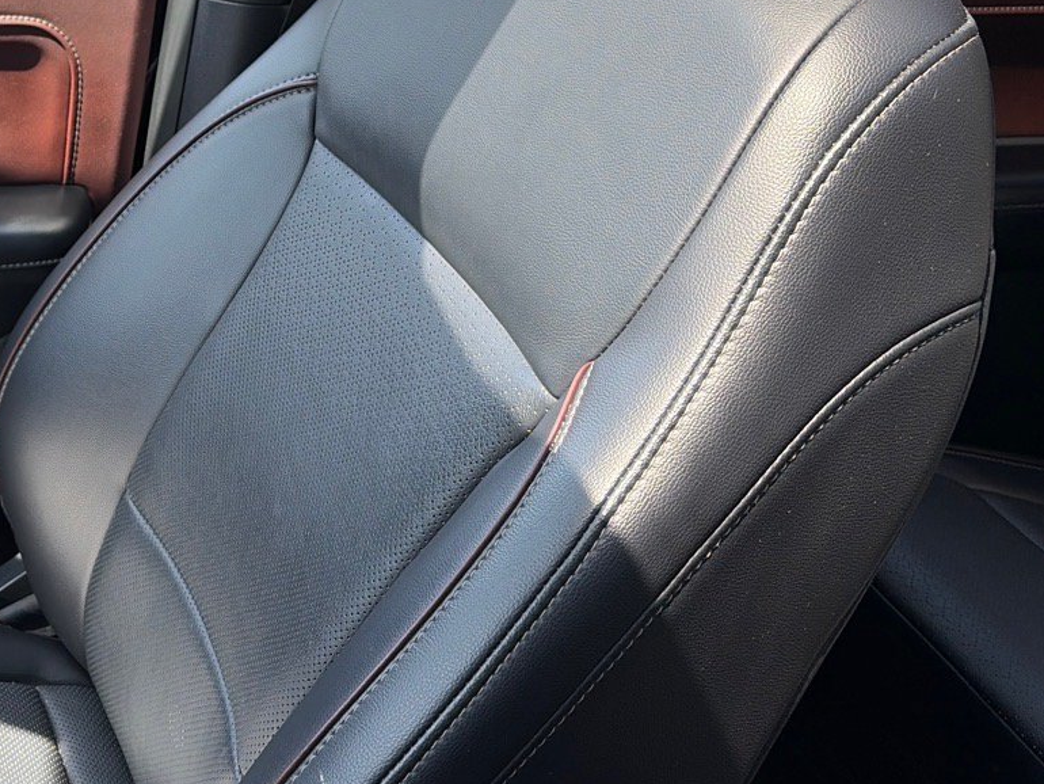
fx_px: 1629
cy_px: 148
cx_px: 164
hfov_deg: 34.1
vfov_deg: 26.5
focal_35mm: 54
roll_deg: -4.1
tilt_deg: -24.5
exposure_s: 1/172
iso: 32
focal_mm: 5.96
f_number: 1.6
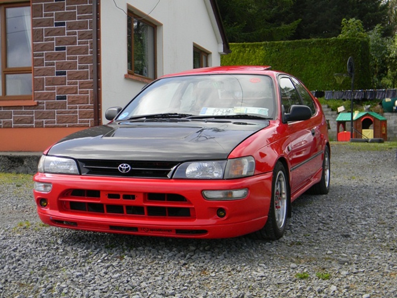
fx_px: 539
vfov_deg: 30.9
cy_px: 149
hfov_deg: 40.4
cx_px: 198
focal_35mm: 47
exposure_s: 1/350
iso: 80
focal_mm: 8.6
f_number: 3.9
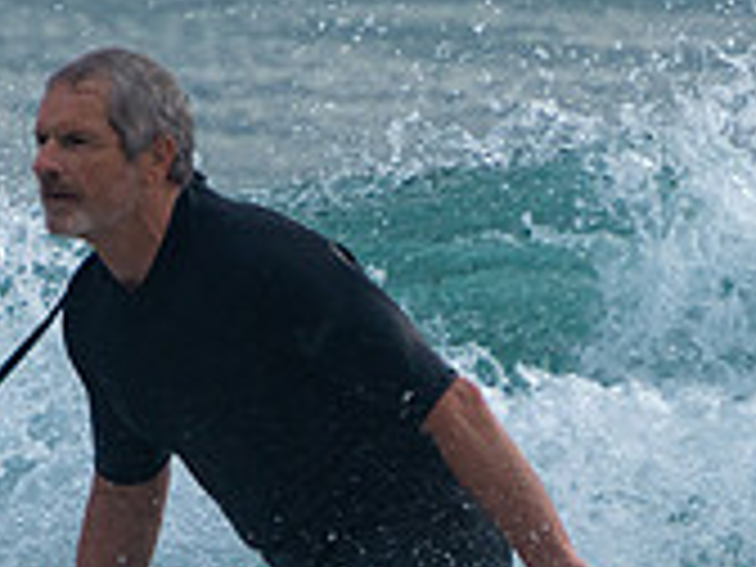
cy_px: 637
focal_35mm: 1997
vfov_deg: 0.7
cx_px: 518
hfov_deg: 1.0
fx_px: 43614
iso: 280
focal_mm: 400
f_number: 5.6
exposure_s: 1/400
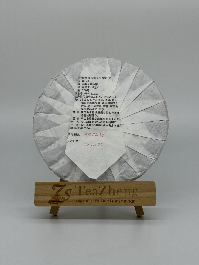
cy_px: 134
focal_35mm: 51
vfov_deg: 37.5
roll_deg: +0.5
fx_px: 391
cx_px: 100
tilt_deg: -11.9
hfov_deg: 28.6
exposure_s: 1/1560
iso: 64
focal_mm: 6.76
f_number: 1.78
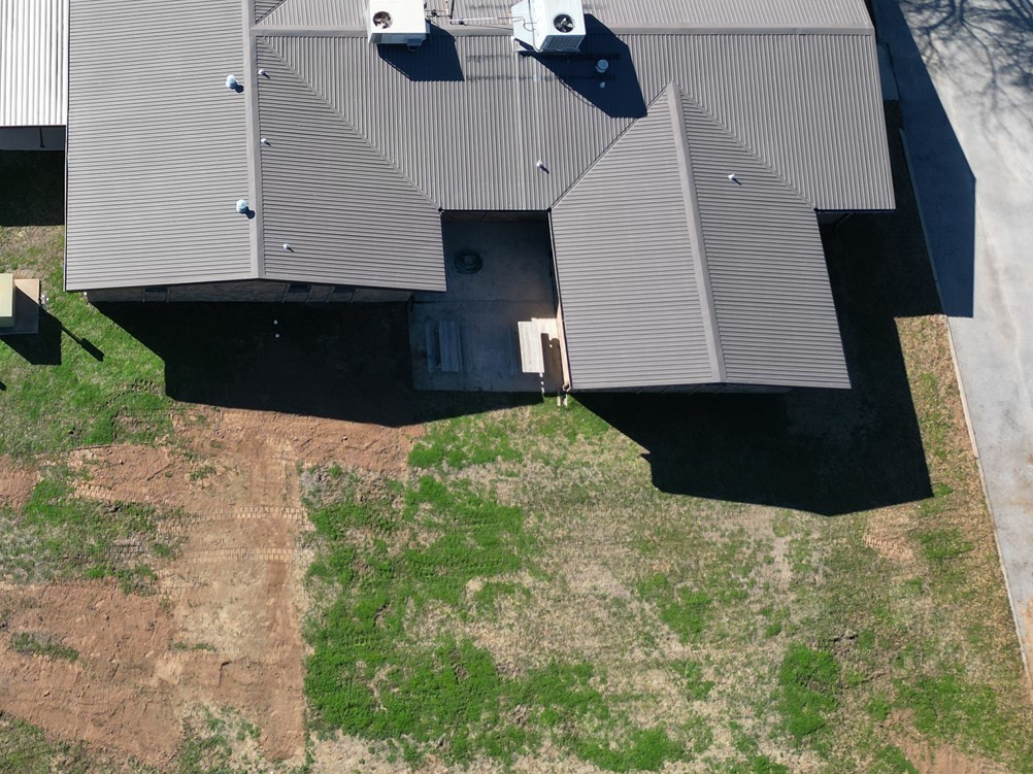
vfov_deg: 31.2
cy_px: 238
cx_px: 141
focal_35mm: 46
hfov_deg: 38.9
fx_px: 1372
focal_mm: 6.72
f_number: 1.7
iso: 120
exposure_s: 1/1600
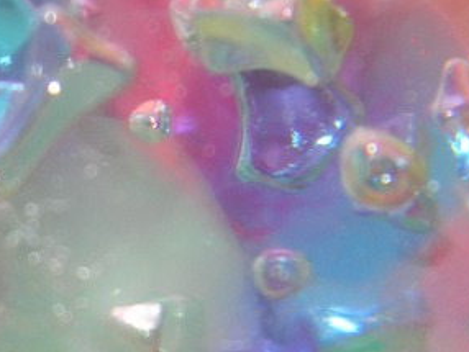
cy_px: 411
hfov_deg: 8.5
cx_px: -34
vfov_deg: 6.4
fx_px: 3146
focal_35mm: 232
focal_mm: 15.1
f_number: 9
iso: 200
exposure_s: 1/30
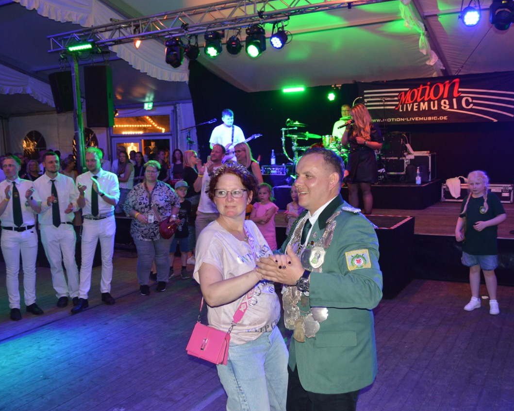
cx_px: 291
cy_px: 205
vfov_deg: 43.4
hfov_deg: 52.7
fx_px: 517
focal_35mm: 34
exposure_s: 1/60
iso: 720
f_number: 3.8
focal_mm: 20
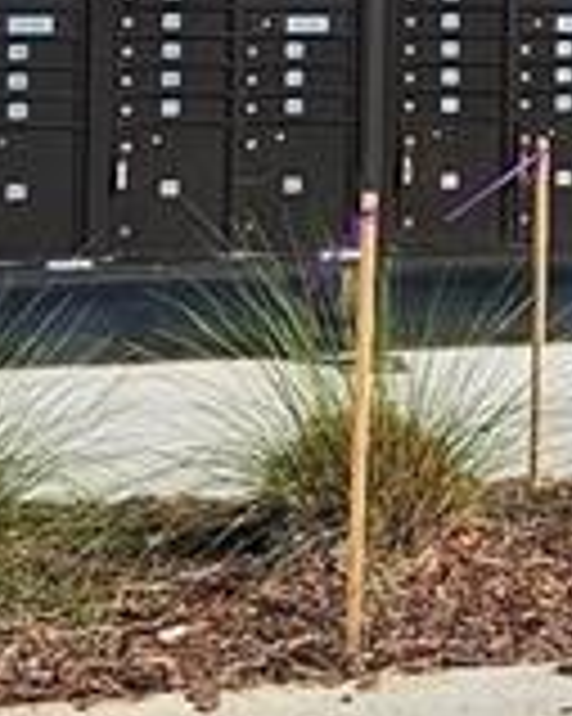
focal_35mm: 96
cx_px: 946
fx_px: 2033
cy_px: -63
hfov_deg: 14.5
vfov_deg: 19.2
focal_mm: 2.2
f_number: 2.2
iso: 50
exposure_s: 1/3409
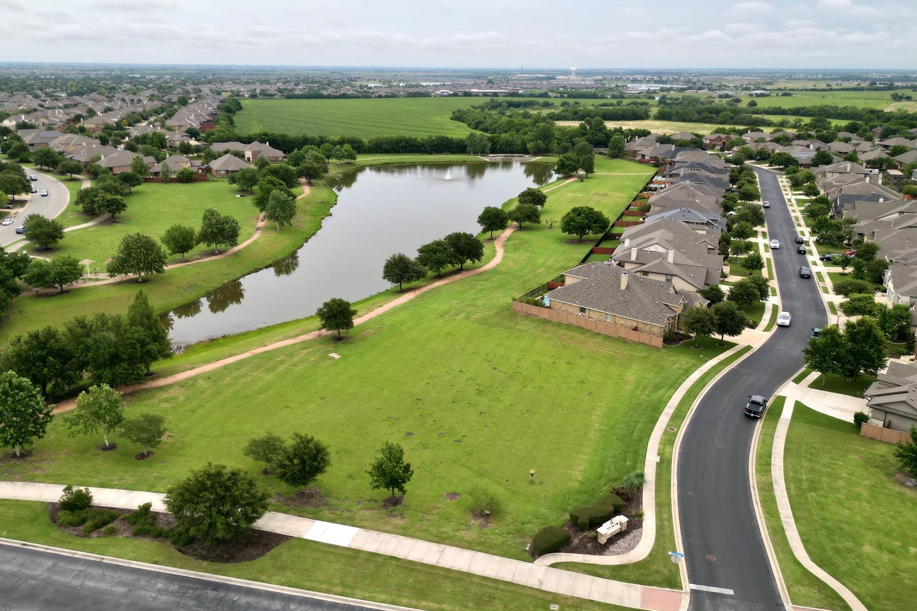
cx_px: 433
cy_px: 254
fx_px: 713
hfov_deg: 65.4
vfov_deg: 46.2
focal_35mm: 28
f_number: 1.7
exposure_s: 1/500
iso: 130
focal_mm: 6.72
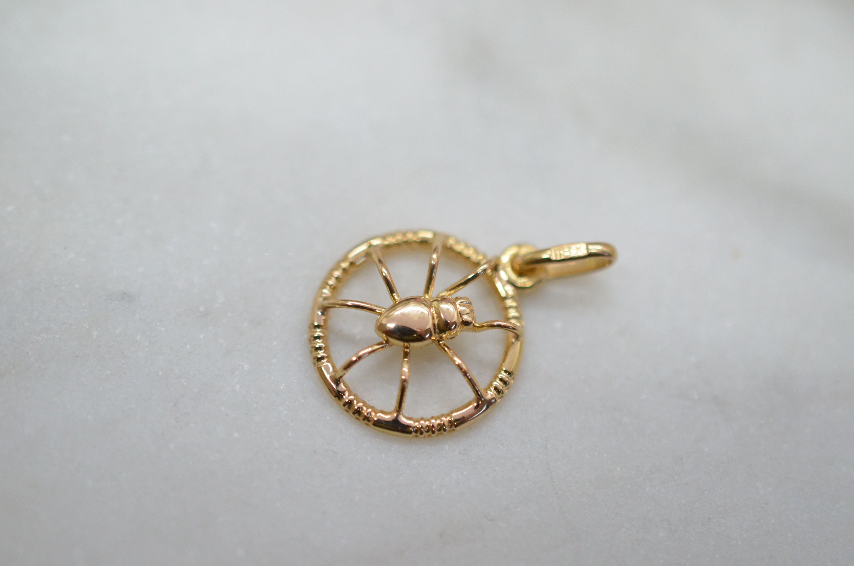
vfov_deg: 22.5
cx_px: 427
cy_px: 283
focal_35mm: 60
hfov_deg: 33.5
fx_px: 1420
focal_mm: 40
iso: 2500
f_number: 4
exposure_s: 1/1600
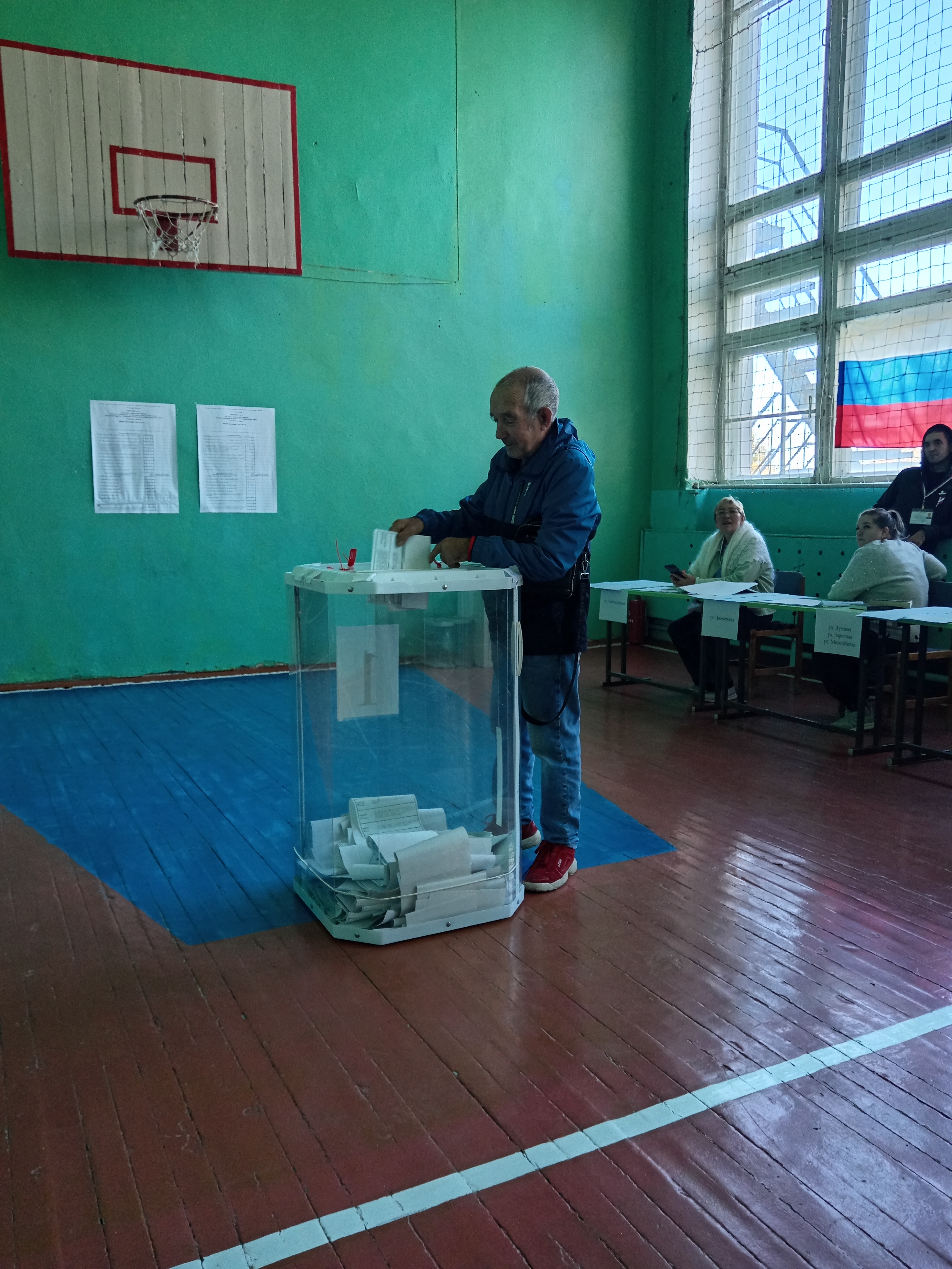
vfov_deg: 65.3
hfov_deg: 51.4
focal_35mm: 27
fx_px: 990
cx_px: 476
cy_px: 634
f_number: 1.9
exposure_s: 1/50
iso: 441
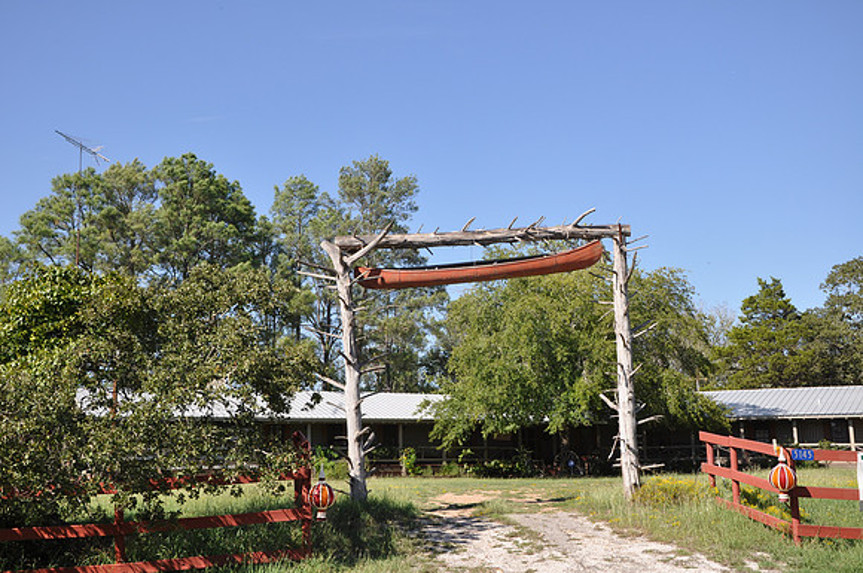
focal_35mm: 48
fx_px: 1149
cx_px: 432
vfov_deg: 28.0
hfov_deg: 41.2
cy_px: 286
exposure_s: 1/250
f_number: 8
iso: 200
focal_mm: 32
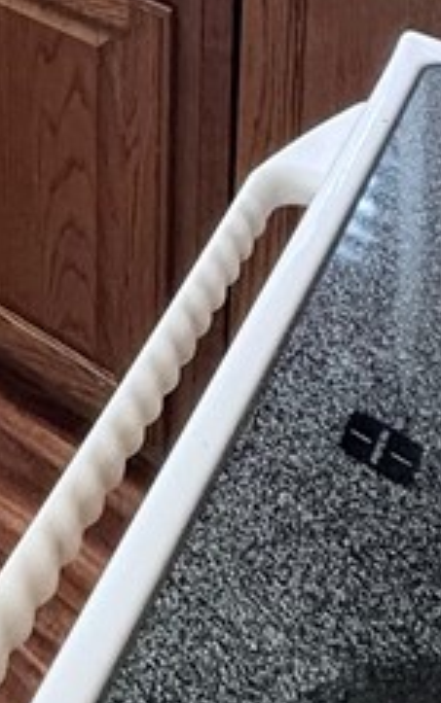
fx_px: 1209
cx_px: -383
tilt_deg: -7.2
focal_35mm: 63
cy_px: -563
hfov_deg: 16.7
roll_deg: +1.2
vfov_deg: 21.4
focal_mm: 2.22
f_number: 2.2
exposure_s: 1/60
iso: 320
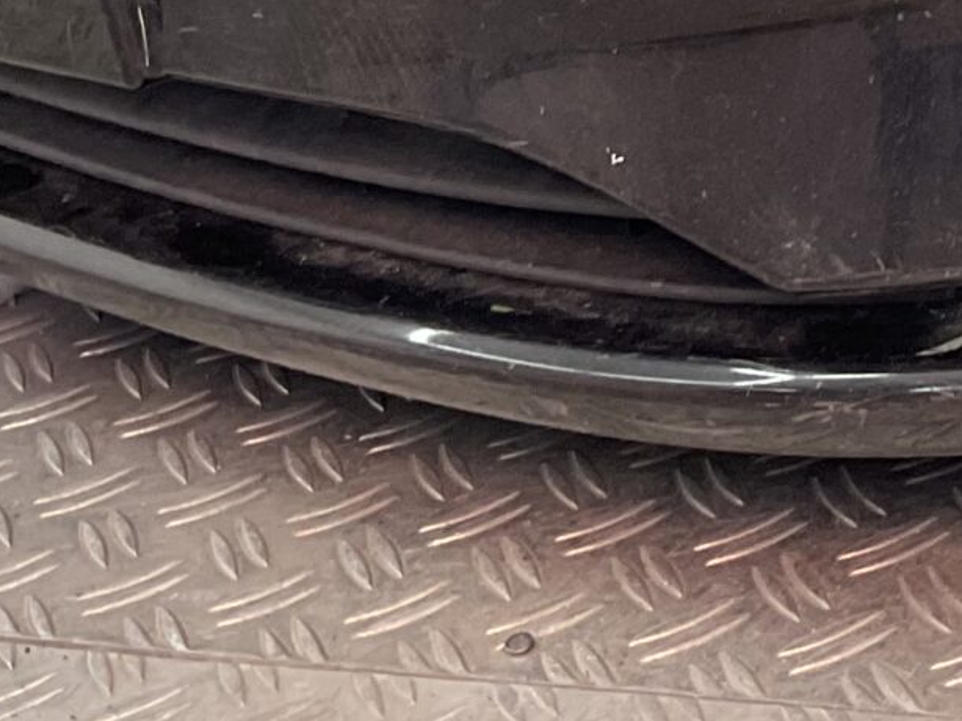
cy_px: -531
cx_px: 1167
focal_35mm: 121
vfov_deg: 11.4
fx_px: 3361
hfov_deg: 15.7
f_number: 1.8
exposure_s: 1/100
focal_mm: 3
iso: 32
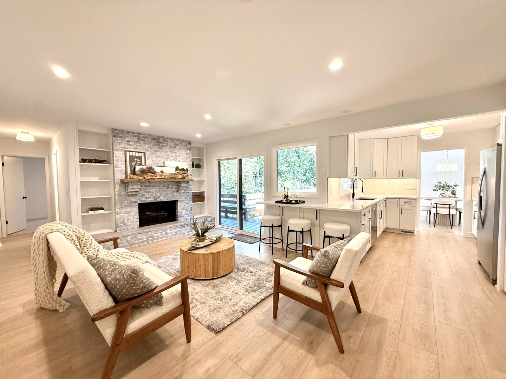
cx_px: 253
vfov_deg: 85.7
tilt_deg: -1.7
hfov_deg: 102.1
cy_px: 190
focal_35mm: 14
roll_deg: +0.5
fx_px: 205
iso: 250
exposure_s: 1/120
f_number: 2.2
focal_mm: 2.22
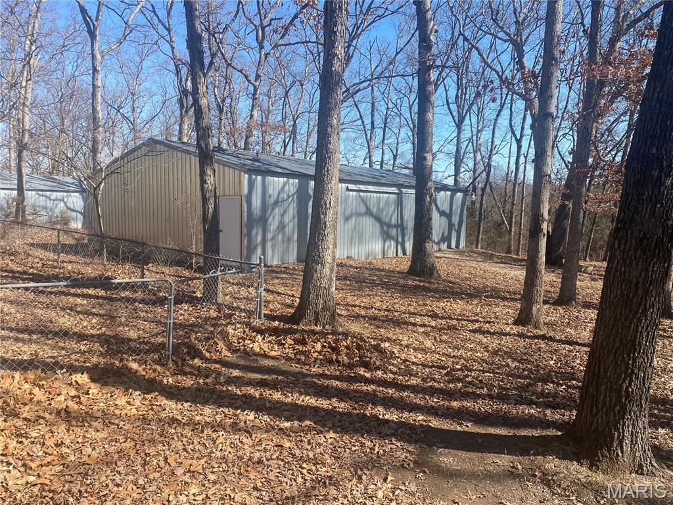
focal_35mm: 26
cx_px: 336
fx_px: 505
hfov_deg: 67.3
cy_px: 252
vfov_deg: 53.1
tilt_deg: -2.4
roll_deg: -0.5
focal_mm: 4.25
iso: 32
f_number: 1.8
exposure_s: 1/1412
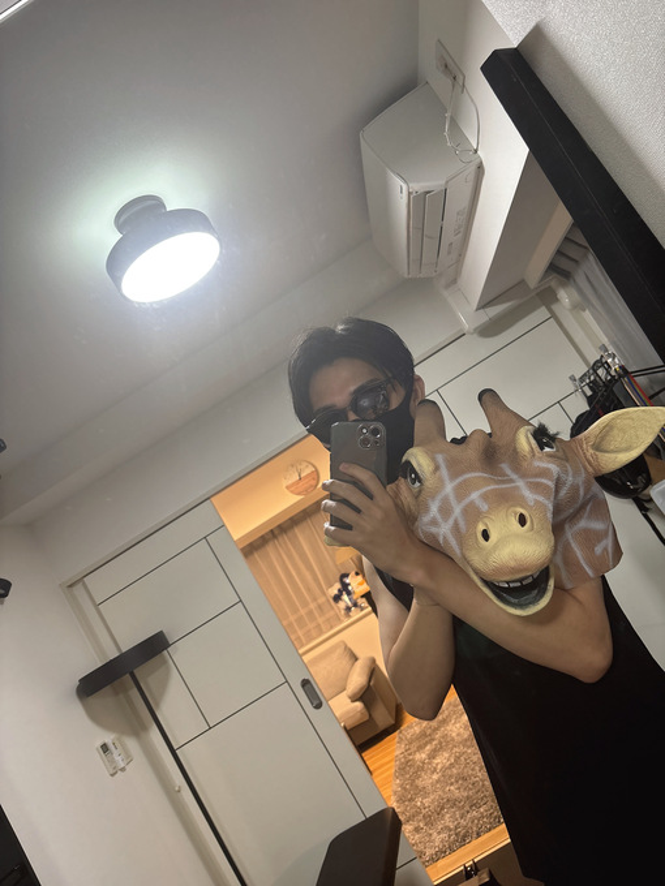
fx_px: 666
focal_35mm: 26
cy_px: 443
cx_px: 332
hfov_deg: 53.1
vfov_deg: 67.3
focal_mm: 5.96
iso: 200
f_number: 1.6
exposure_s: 1/57
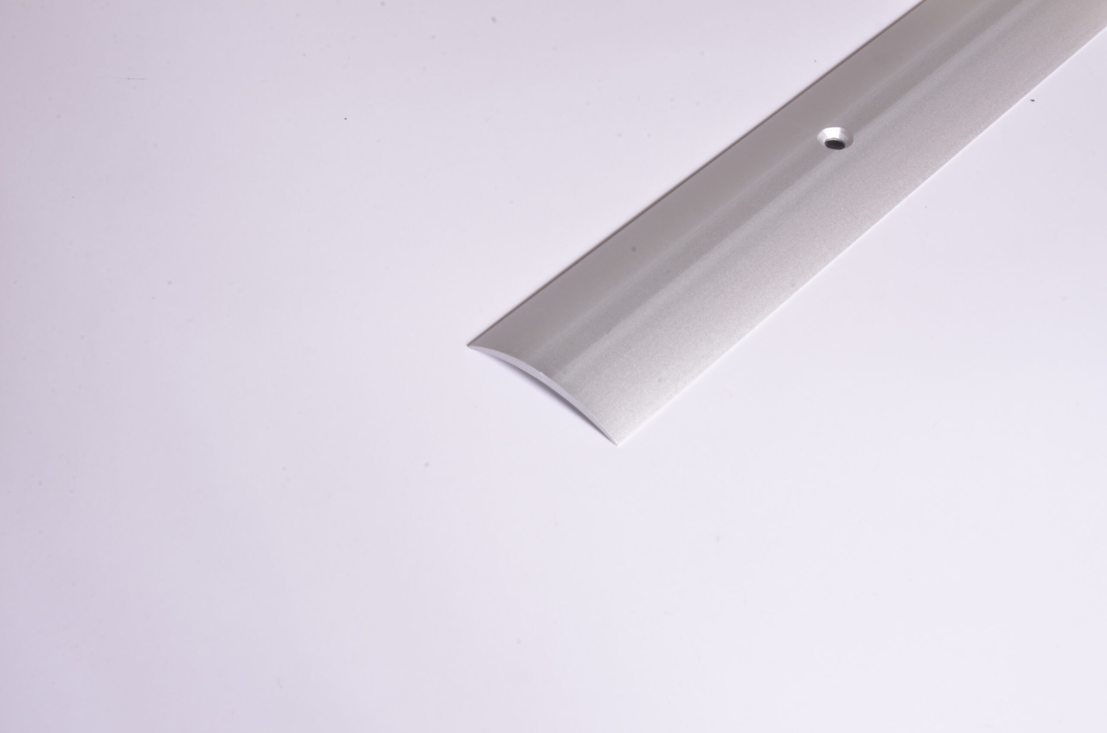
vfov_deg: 23.7
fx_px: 1749
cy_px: 366
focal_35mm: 57
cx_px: 554
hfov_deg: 35.1
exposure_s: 1/6
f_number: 29
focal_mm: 38
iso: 160
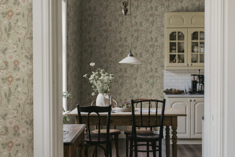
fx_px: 326
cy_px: 78
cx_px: 118
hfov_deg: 39.6
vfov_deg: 27.0
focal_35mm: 50
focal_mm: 50
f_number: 5.6
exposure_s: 1/25
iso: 640
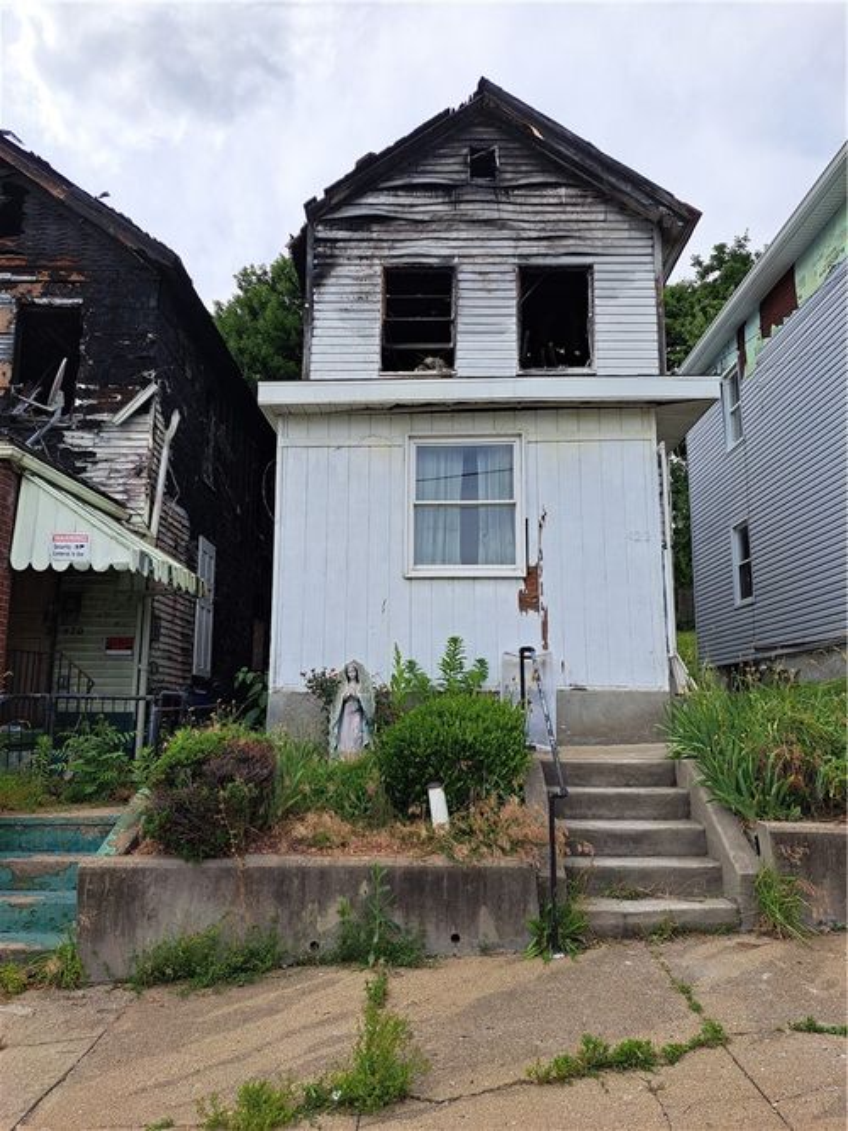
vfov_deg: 71.6
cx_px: 424
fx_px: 784
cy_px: 566
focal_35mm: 24
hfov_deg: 56.8
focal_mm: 5.23
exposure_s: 1/2016
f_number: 1.8
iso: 50
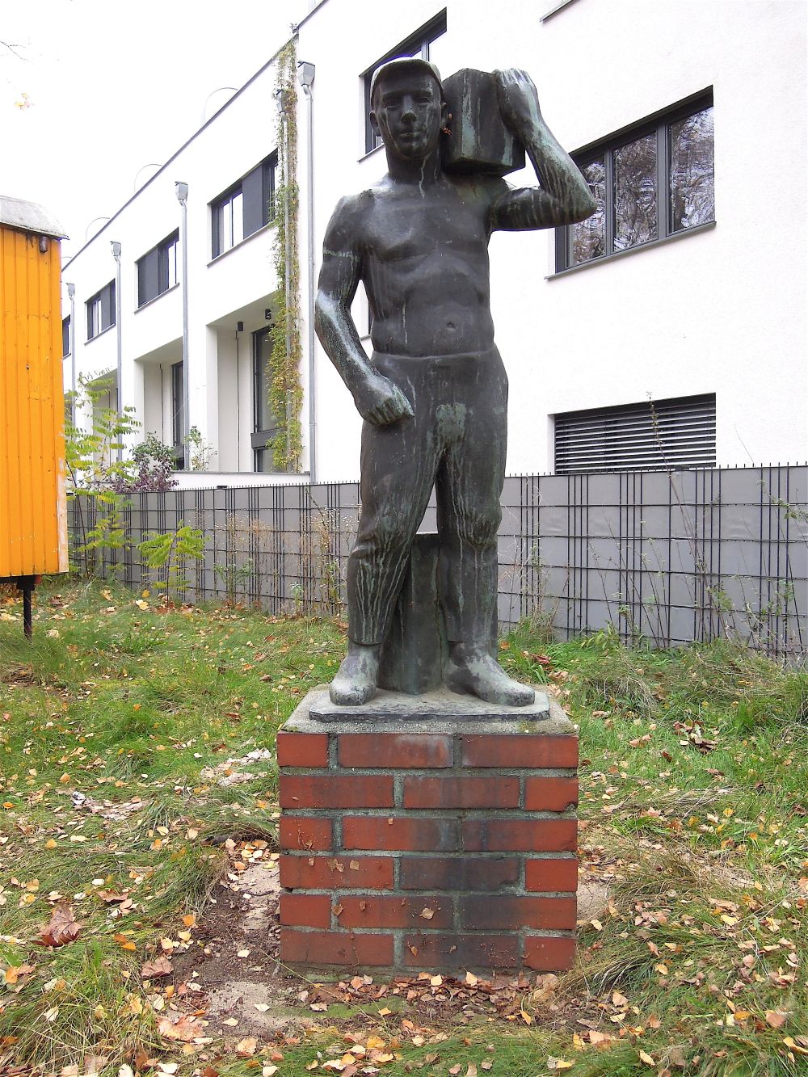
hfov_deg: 45.4
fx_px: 965
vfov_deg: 58.3
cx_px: 404
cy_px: 538
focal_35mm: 31
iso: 160
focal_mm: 5.5
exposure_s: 1/60
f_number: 3
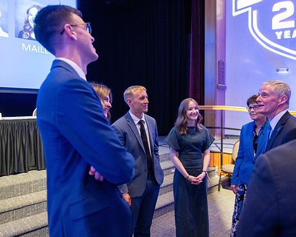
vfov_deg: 51.5
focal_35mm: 28
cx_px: 171
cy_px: 117
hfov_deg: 61.9
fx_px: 245
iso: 5000
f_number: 2.8
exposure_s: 1/160
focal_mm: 24
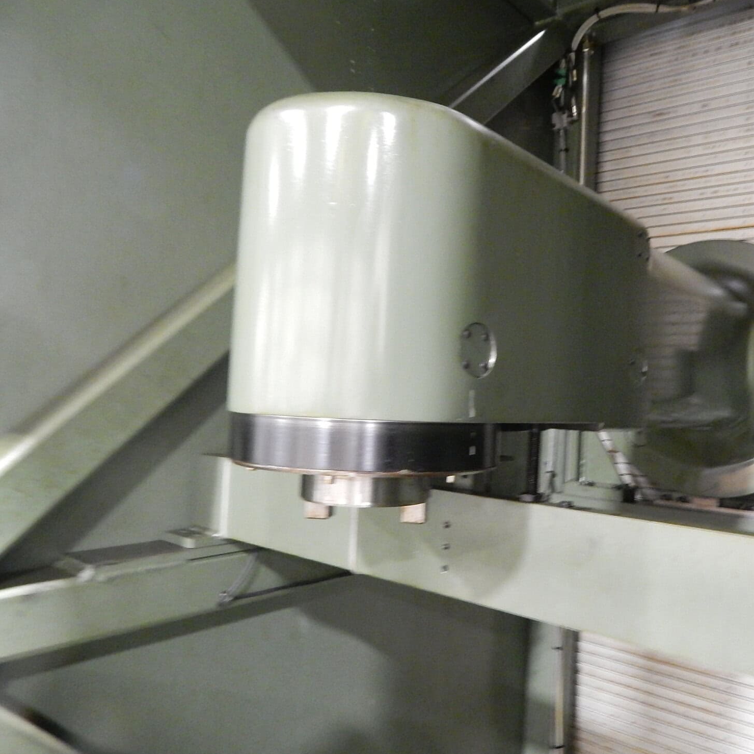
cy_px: 370
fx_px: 690
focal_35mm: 28
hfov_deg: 56.1
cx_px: 502
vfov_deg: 57.3
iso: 800
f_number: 3
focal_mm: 4
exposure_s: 1/1.67
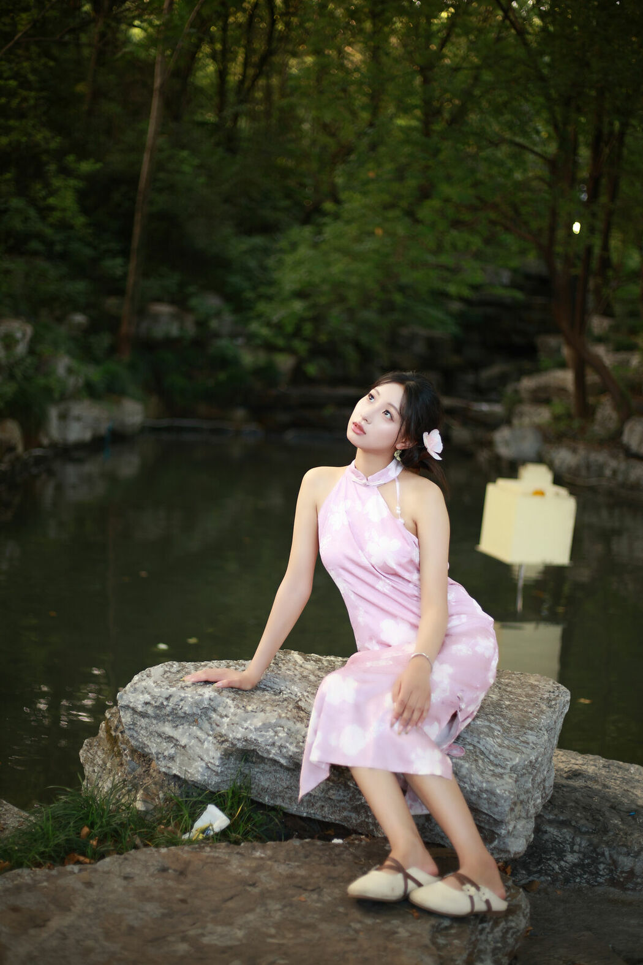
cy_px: 482
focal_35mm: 49
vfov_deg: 40.3
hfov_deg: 27.5
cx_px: 322
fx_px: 1313
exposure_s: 1/200
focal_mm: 50
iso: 640
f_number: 1.8
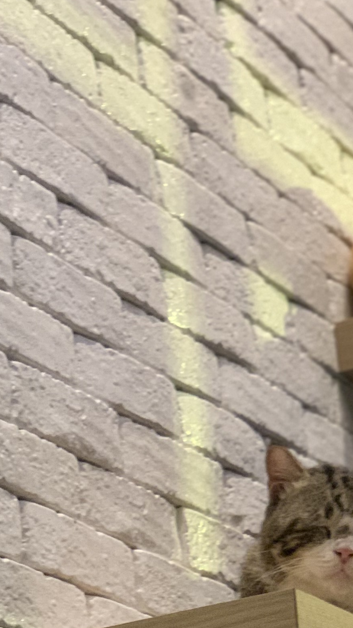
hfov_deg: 8.3
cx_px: 116
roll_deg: +5.2
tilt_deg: +12.9
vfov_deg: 14.3
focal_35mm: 146
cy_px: 727
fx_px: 2430
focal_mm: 6
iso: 200
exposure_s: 1/50
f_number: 2.4
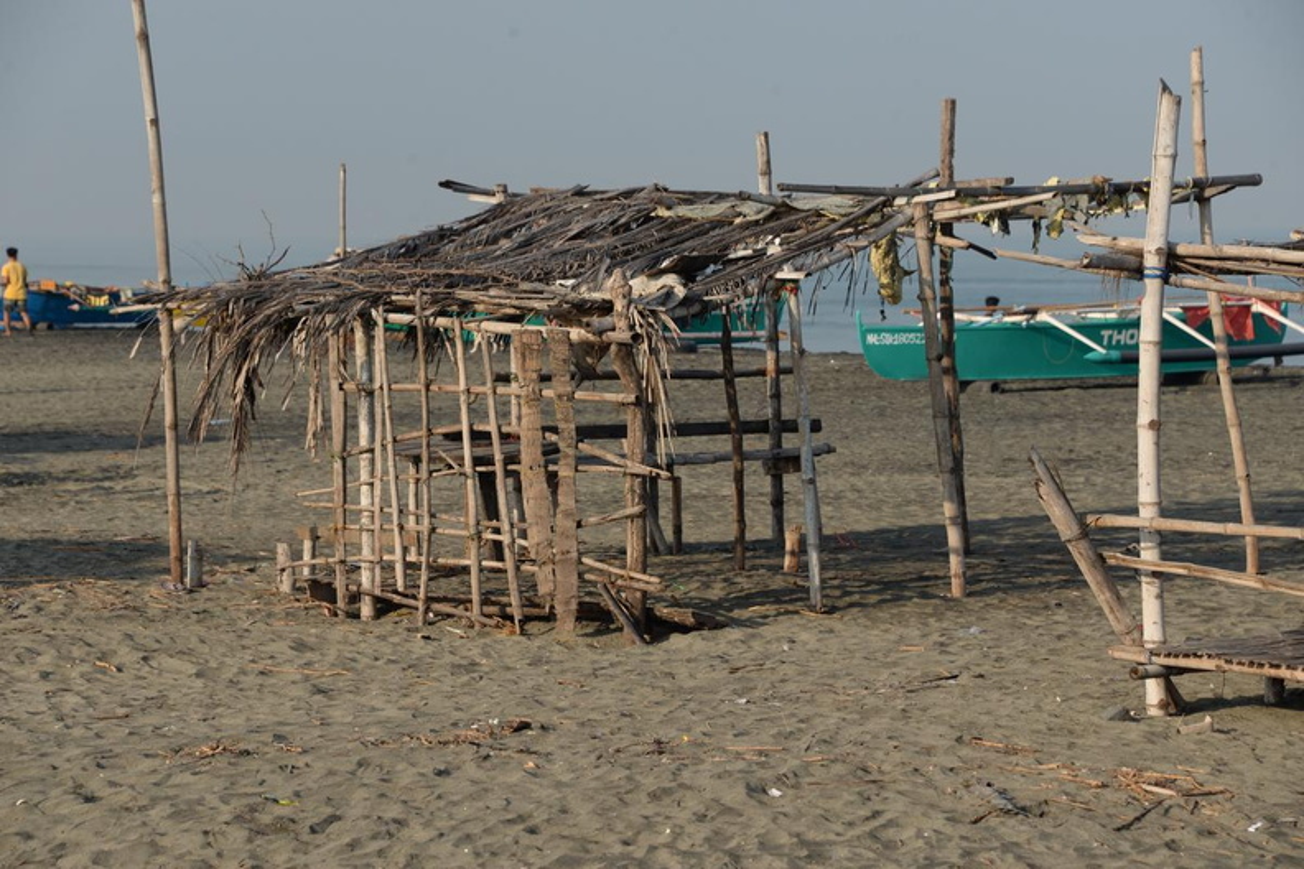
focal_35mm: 112
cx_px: 652
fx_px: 4057
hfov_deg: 18.3
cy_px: 434
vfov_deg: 12.2
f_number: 8
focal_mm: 112
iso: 125
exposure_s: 1/125
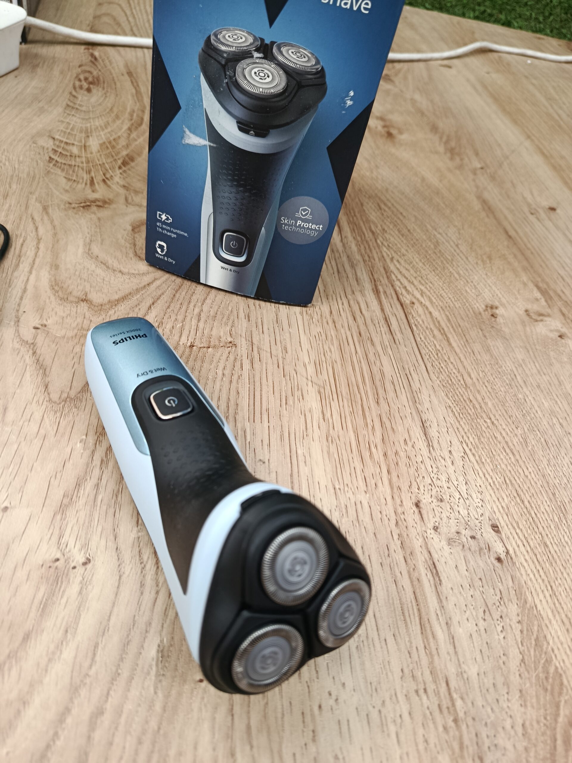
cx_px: 286
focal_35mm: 24
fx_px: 529
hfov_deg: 56.8
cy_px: 382
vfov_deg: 71.6
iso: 356
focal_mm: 5.24
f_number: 1.7
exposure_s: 1/100
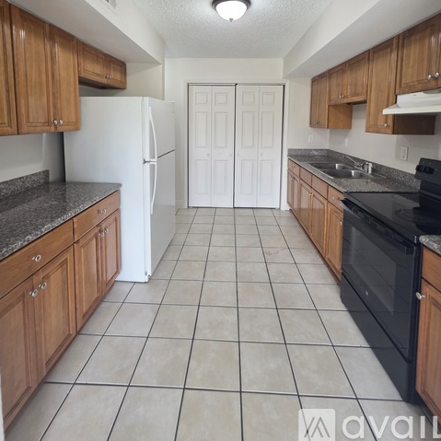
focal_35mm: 16
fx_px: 231
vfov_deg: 83.7
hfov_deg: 87.4
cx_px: 217
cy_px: 139
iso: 200
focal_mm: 2.2
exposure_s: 1/60
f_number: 1.9
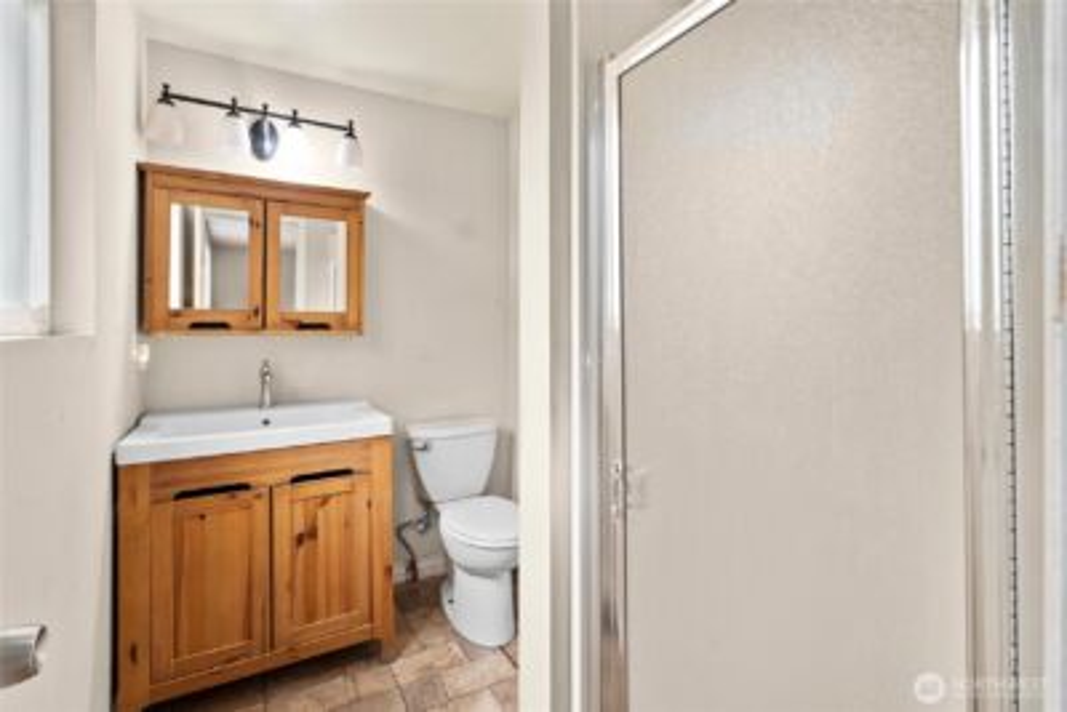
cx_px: 534
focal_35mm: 16
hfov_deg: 96.7
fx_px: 474
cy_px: 356
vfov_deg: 73.8
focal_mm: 16
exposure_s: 1/2.5
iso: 1000
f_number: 7.1
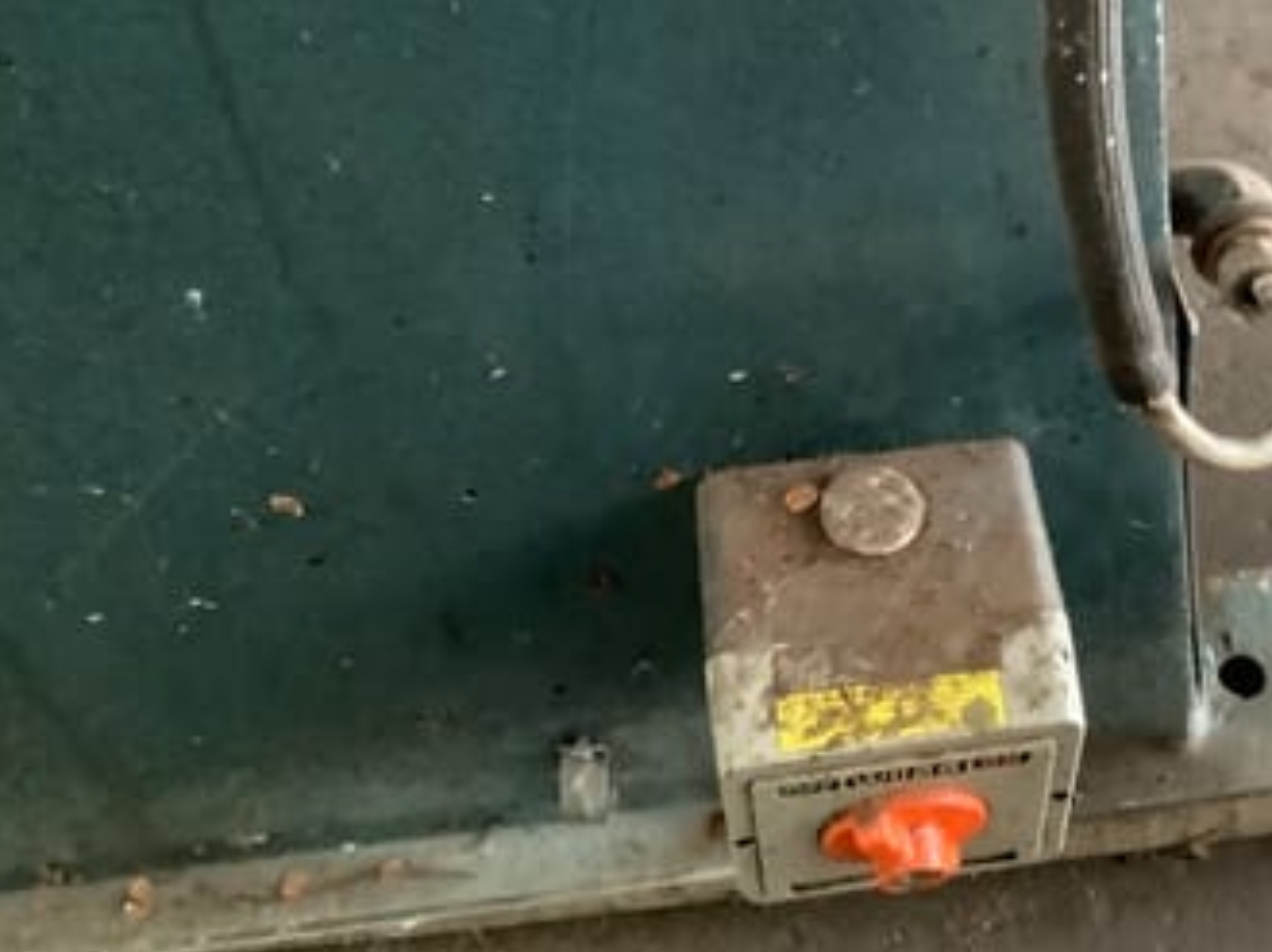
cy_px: 287
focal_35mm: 47
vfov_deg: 30.5
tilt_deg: -48.4
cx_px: 948
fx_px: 1726
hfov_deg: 39.4
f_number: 2.4
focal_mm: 3.3
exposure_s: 1/25
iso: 640
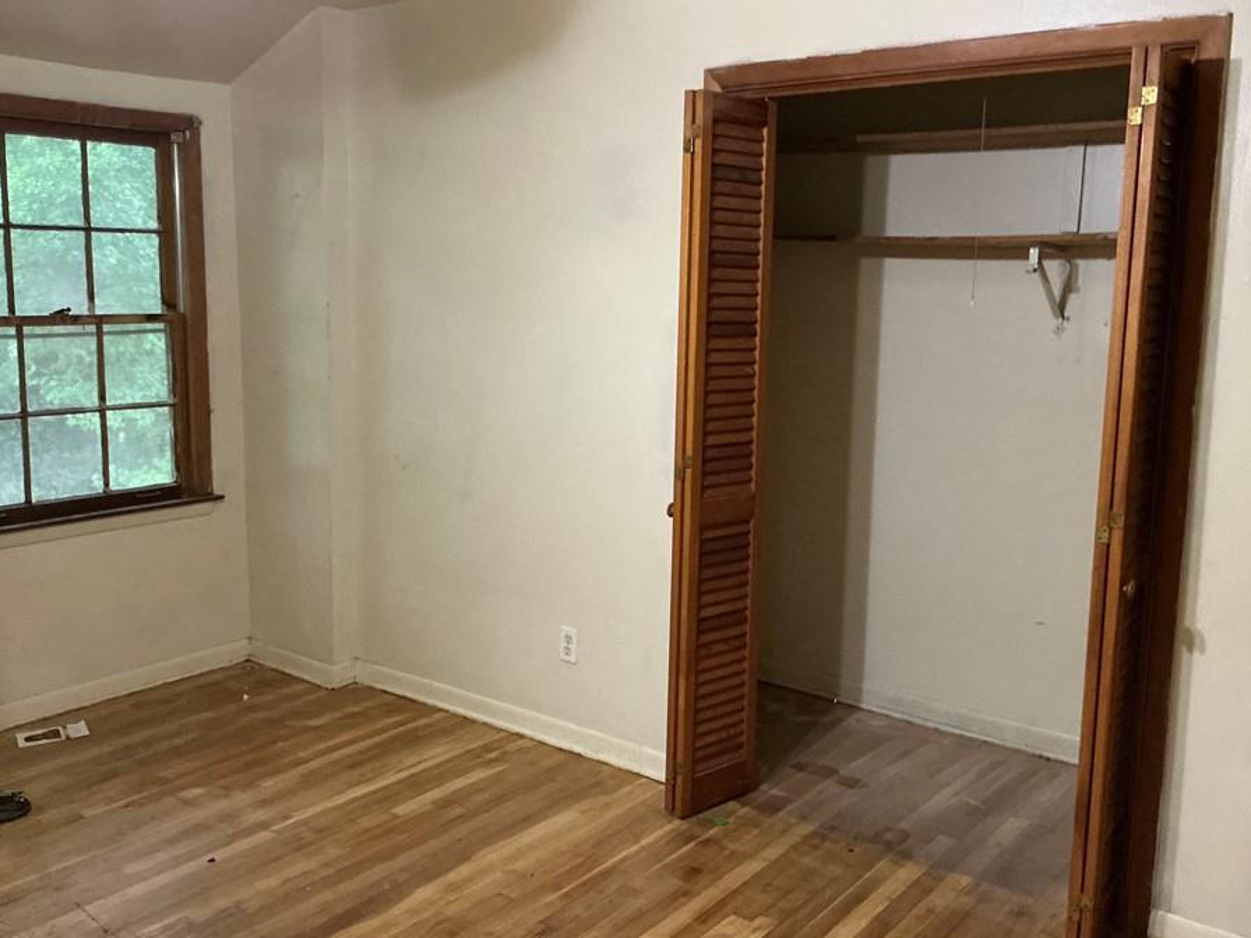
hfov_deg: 56.8
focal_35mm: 32
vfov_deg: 44.1
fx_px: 1156
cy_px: 447
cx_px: 670
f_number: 1.8
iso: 250
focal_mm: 3
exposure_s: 1/30
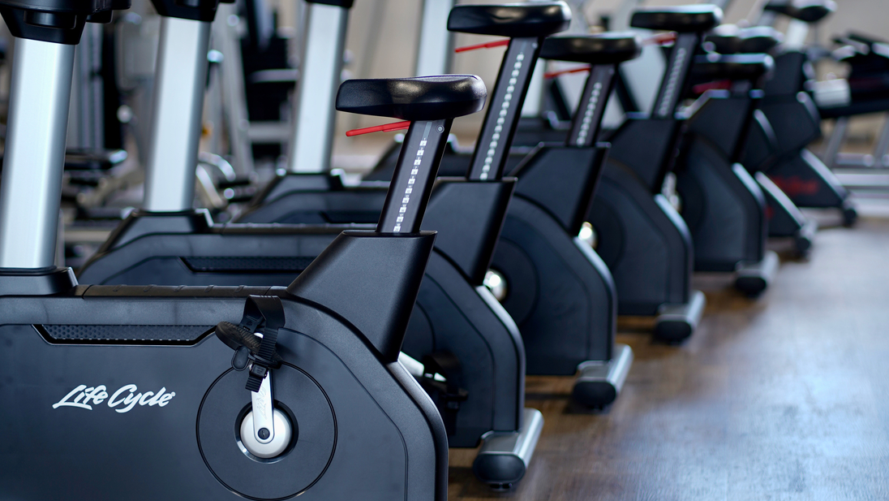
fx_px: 3159
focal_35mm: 134
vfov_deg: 9.0
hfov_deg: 16.0
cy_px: 160
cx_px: 444
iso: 80
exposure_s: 1/30
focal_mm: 85
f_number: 2
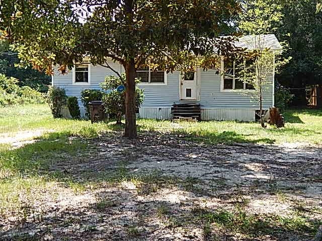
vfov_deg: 37.7
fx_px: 353
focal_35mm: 38
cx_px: 161
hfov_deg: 49.0
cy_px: 120
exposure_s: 1/250
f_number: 3.4
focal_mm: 6.8
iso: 125
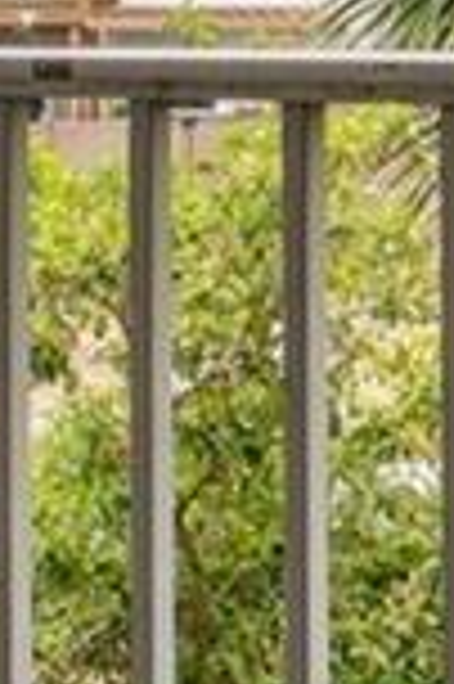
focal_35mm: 158
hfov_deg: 8.5
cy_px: 482
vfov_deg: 13.0
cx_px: 593
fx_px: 2995
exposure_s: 1/125
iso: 250
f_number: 7.1
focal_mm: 10
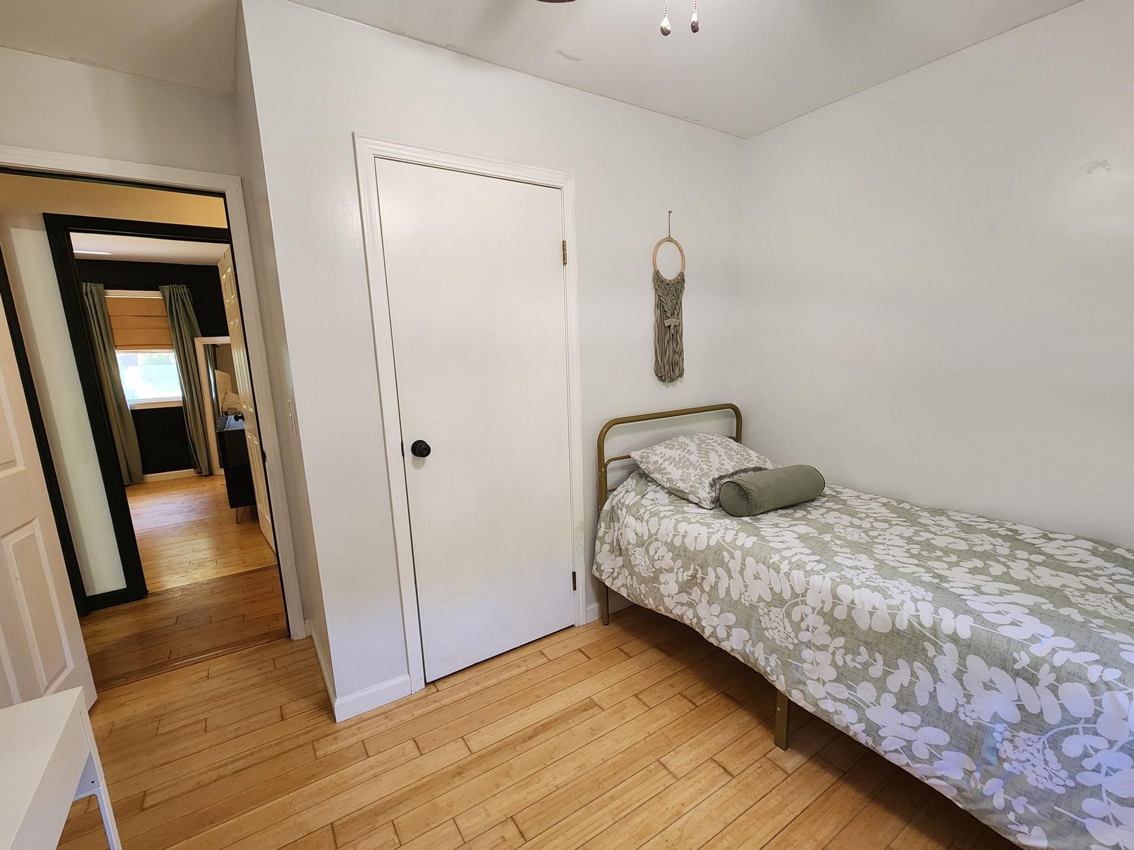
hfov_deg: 102.1
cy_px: 446
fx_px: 459
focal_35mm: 14
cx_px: 562
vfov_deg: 85.6
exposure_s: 1/60
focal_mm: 2.2
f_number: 2.2
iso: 250
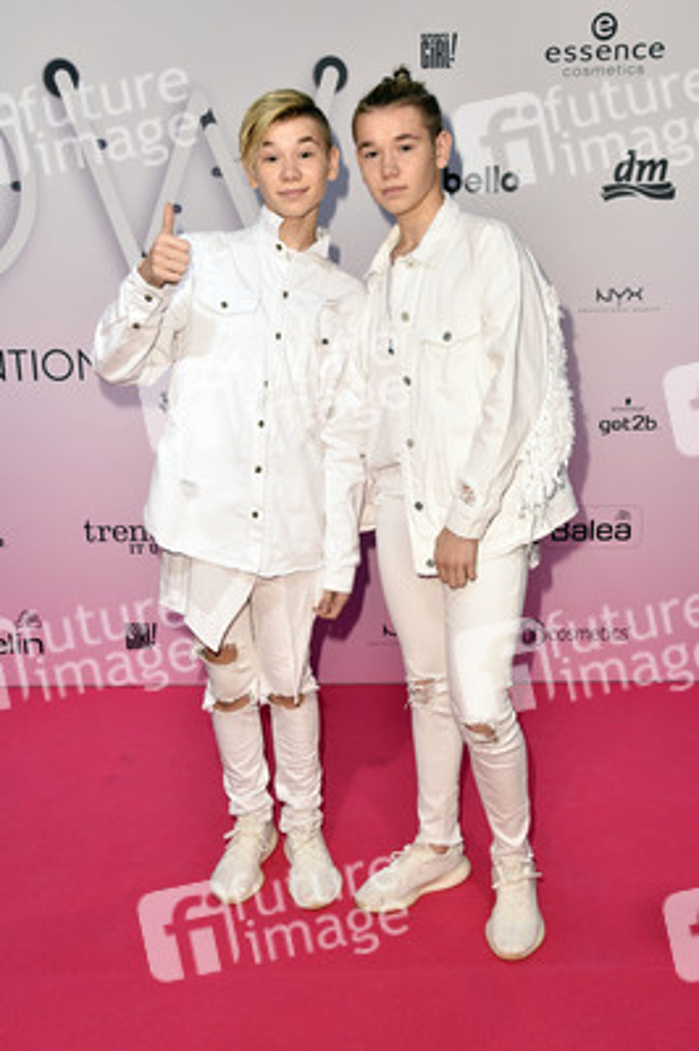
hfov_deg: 37.8
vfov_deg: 54.5
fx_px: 1021
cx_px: 350
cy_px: 526
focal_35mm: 35
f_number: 6.3
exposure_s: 1/200
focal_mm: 35
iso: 640
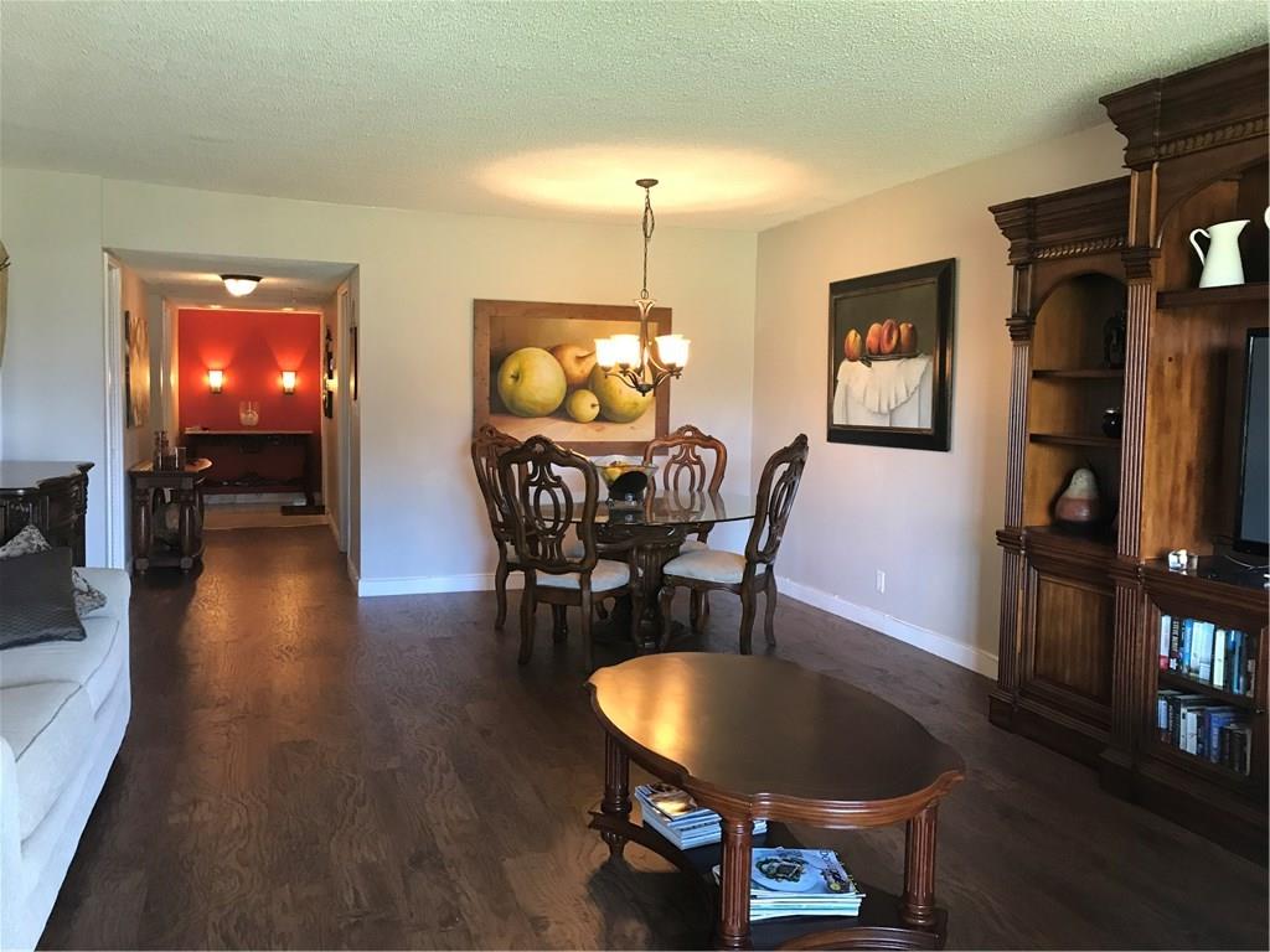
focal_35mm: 28
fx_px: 1027
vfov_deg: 49.7
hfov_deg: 63.4
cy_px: 476
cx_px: 635
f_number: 1.8
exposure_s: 1/15
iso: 50
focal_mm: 3.99
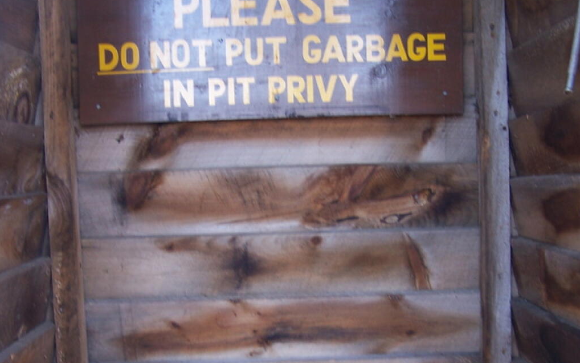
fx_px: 853
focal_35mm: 54
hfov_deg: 37.5
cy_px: 272
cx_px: 290
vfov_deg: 23.7
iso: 80
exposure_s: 1/25
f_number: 2.8
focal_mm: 6.3
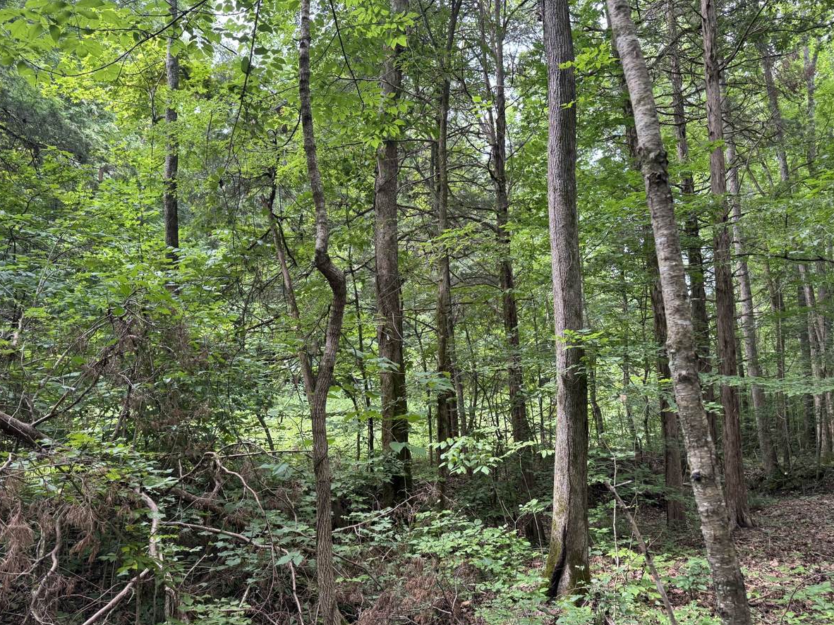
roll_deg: -0.2
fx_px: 626
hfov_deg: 67.3
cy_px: 327
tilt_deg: +3.6
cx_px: 442
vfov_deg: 53.0
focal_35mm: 26
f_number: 1.78
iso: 100
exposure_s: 1/121
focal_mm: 6.76
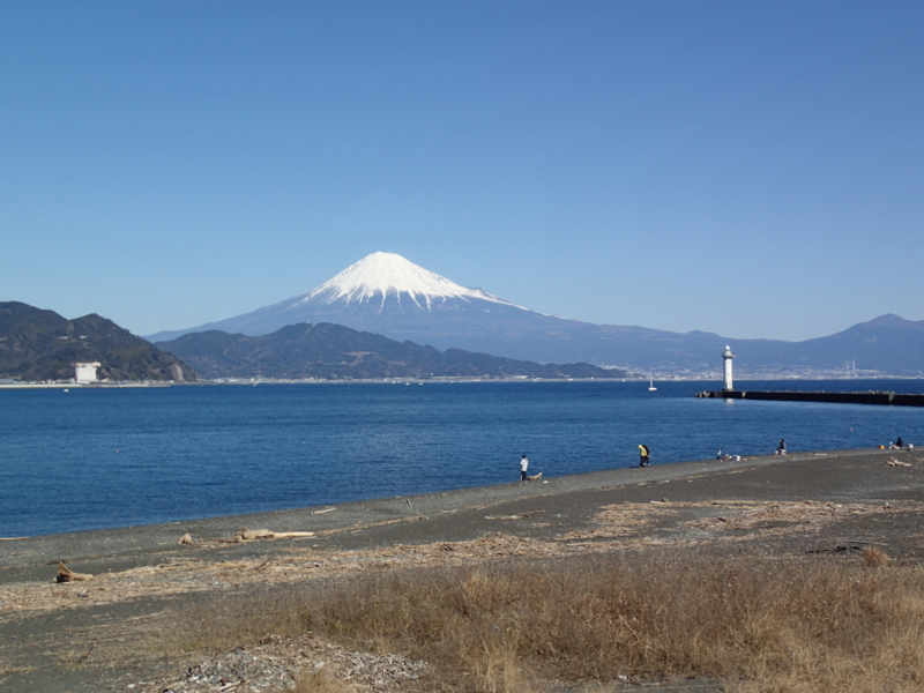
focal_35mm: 53
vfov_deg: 27.5
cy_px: 346
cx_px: 462
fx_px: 1415
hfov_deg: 36.2
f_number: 13
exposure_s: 1/125
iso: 100
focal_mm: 9.61
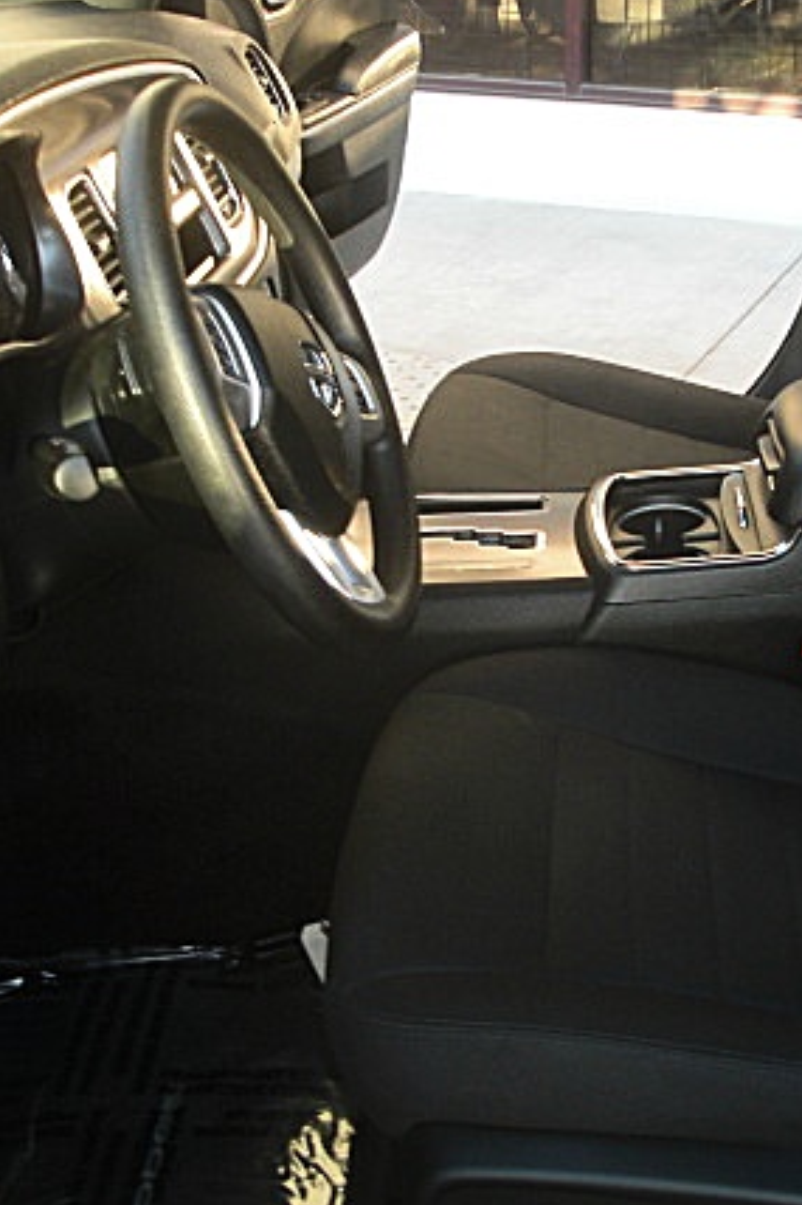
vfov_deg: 35.6
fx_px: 1873
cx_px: 537
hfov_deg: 24.1
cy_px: 555
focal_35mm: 56
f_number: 2.8
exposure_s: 1/80
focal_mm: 6.3
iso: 100
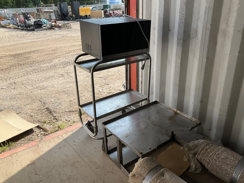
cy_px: 92
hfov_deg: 61.7
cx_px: 122
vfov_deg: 48.2
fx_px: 204
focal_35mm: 29
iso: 25
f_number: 1.8
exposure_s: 1/620
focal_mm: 3
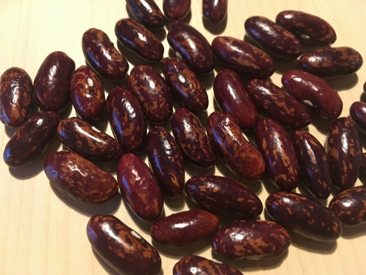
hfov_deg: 61.6
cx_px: 183
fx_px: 307
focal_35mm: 29
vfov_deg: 48.3
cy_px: 138
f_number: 2.2
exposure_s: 1/20
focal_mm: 4.15
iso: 200
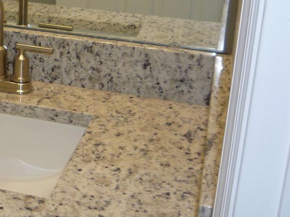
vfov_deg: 19.4
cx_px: 10
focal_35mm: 75
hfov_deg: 24.9
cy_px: 31
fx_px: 628
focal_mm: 5.2
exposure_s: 1/30
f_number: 3.3
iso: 100
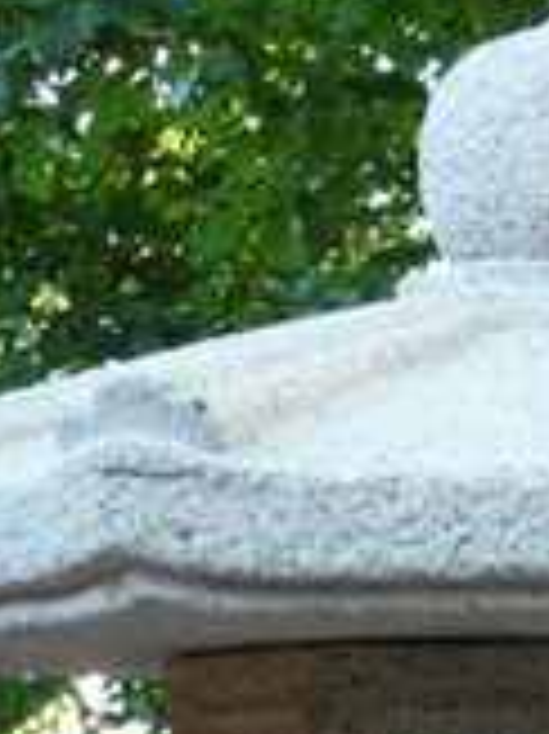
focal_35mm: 147
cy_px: 1738
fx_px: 3113
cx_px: 585
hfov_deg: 10.0
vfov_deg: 11.3
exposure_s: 1/30
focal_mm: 5
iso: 200
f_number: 3.4
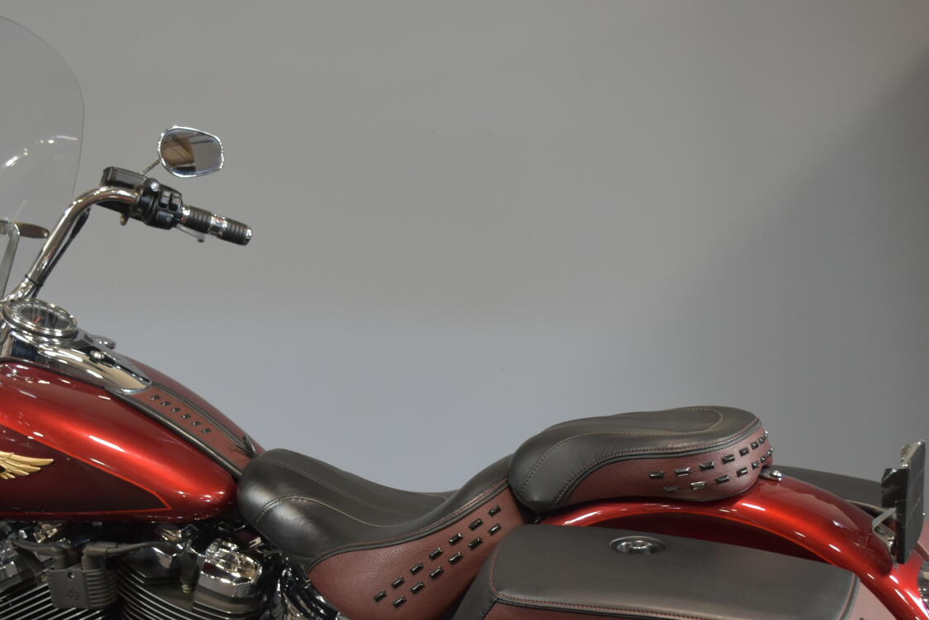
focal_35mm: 59
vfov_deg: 22.8
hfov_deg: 33.9
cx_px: 403
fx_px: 1523
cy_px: 462
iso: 800
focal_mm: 22
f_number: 4
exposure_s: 1/30
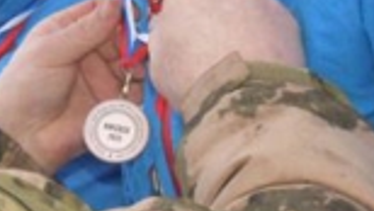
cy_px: 53
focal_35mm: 194
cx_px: -4
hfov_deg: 11.0
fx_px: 1926
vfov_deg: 6.3
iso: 12800
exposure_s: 1/200
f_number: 18
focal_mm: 38
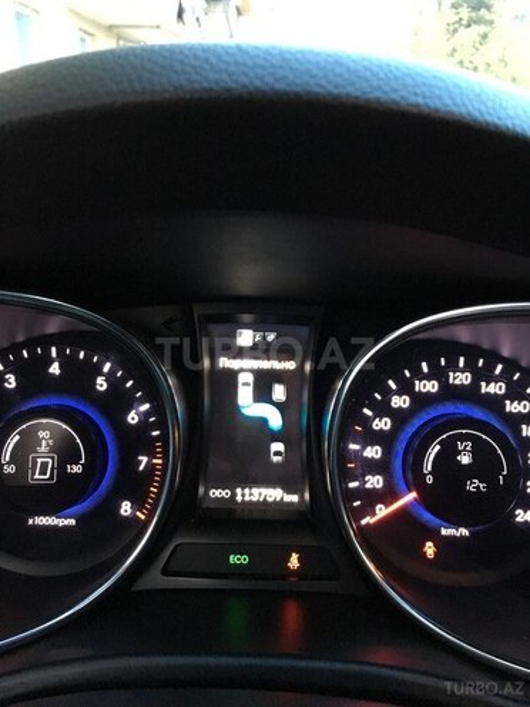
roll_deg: -1.1
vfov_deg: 61.7
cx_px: 265
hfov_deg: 48.2
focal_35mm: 29
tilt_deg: -21.0
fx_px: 592
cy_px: 354
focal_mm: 4.15
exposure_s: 1/17
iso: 320
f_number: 2.2
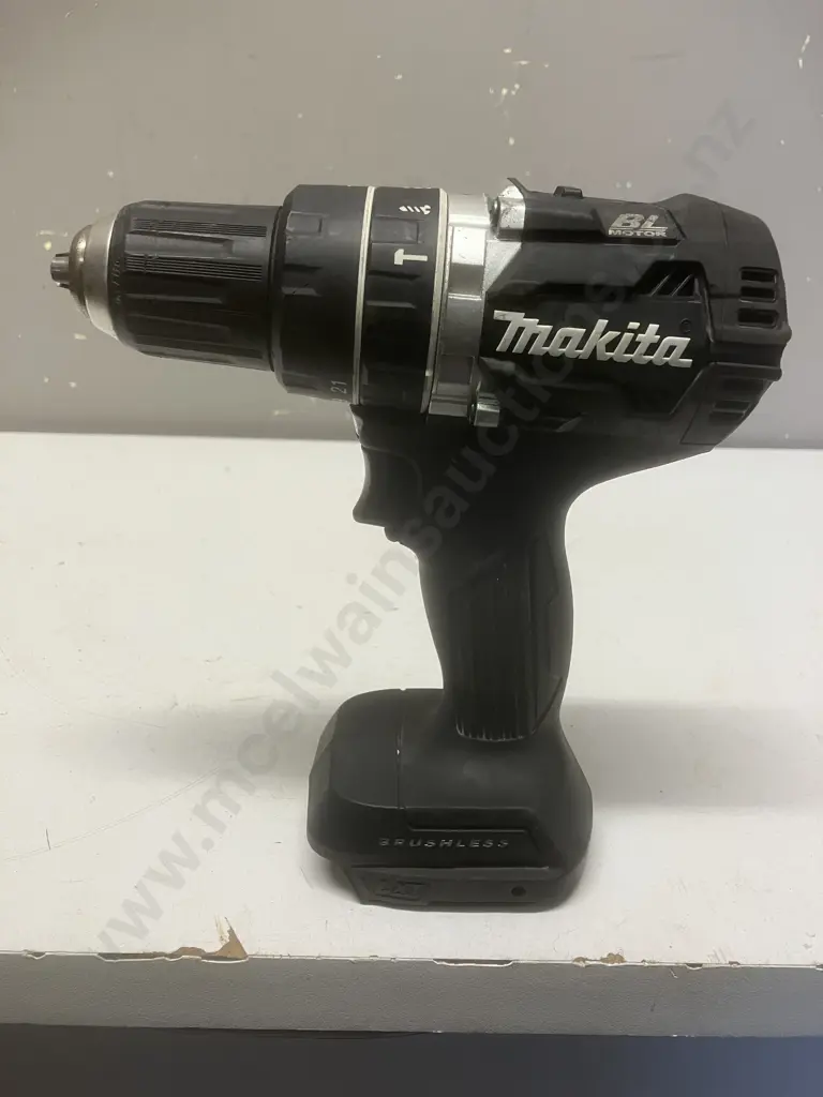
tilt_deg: -21.9
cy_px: 548
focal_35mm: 28
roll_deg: -0.6
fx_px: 888
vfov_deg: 63.4
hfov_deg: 49.7
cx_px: 412
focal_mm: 3.99
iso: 80
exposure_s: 1/50
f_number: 1.8
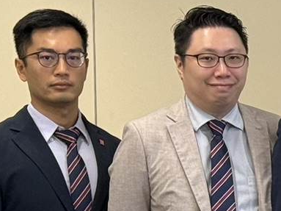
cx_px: 677
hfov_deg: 7.2
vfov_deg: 5.8
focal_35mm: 257
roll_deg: +0.7
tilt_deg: -2.9
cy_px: 202
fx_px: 2086
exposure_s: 1/100
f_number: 1.78
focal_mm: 6.76
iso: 125
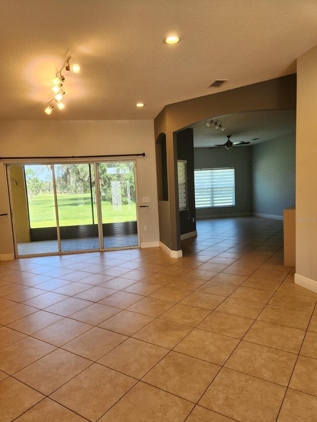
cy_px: 219
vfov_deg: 71.6
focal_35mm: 24
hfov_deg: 56.8
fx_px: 293
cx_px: 156
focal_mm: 5.4
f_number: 1.8
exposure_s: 1/180
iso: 80
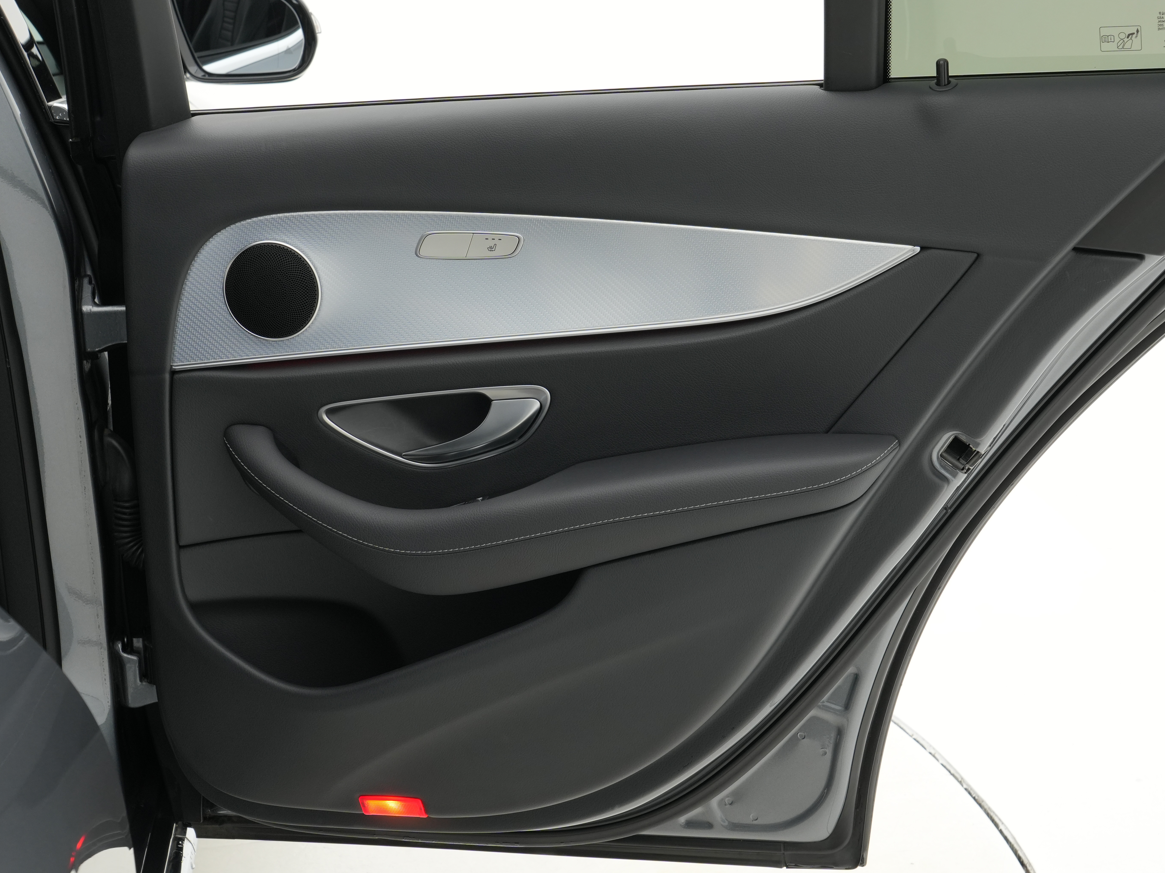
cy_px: 434
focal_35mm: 61
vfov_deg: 23.9
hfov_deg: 31.5
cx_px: 613
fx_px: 2068
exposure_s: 1/50
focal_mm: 37.6
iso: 400
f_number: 8
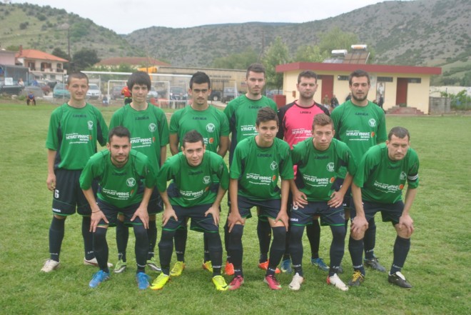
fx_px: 687
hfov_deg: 37.8
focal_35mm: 52
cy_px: 158
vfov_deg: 25.8
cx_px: 236
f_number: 5.6
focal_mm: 35
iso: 100
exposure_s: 1/125
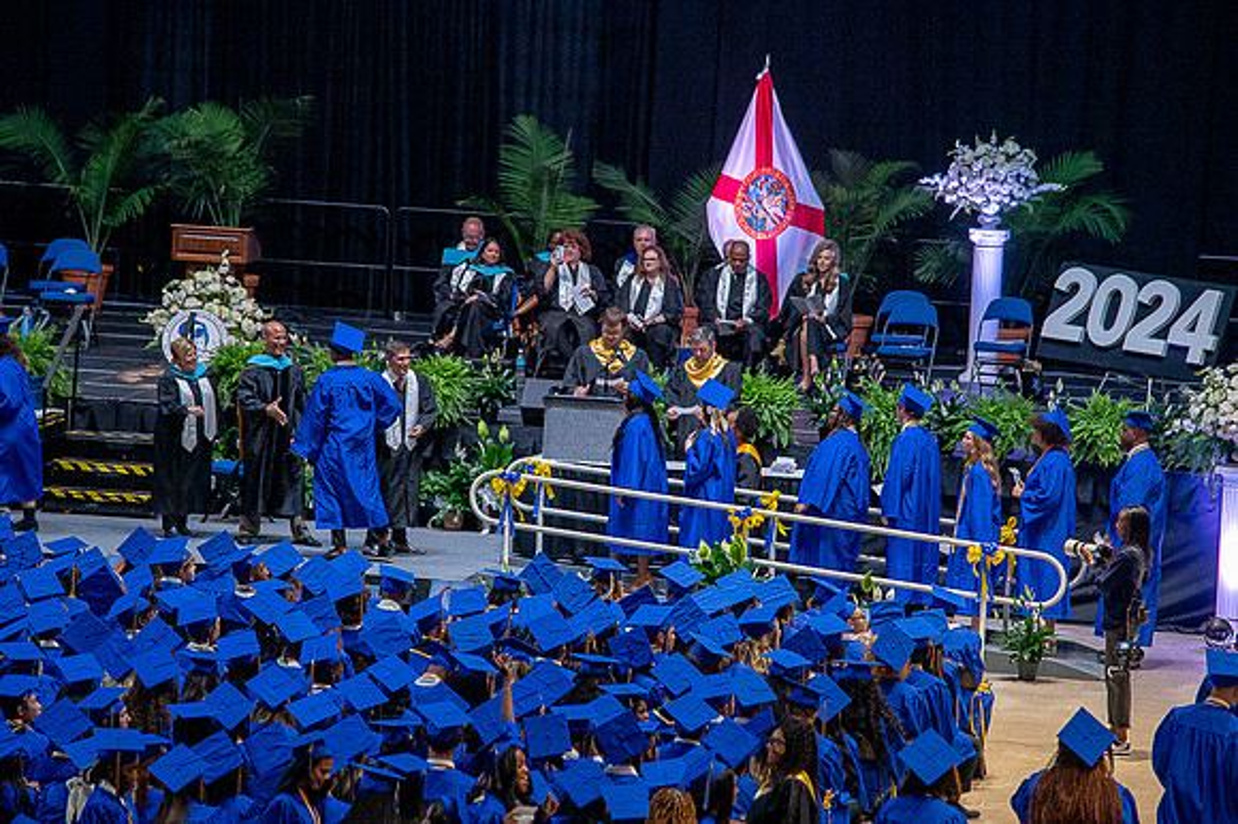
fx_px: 7561
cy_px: 412
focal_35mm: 220
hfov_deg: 9.4
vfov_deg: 6.2
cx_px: 619
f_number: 5.3
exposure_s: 1/200
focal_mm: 220
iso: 1600
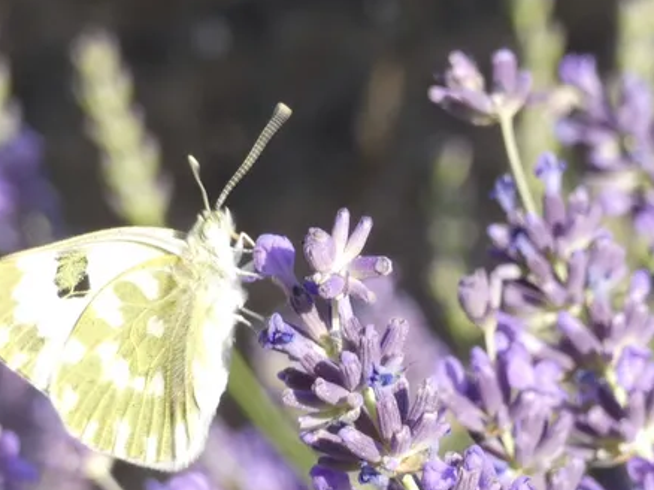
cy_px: 306
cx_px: 200
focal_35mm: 253
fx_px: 4777
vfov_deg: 5.9
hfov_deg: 7.8
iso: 80
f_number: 5.5
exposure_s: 1/100
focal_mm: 30.9
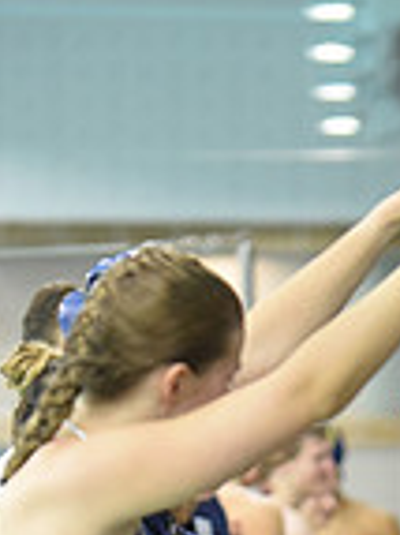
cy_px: 995
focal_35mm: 410
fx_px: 6326
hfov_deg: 3.6
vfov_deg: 4.8
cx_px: 450
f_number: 2.8
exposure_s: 1/320
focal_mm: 105
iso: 3200
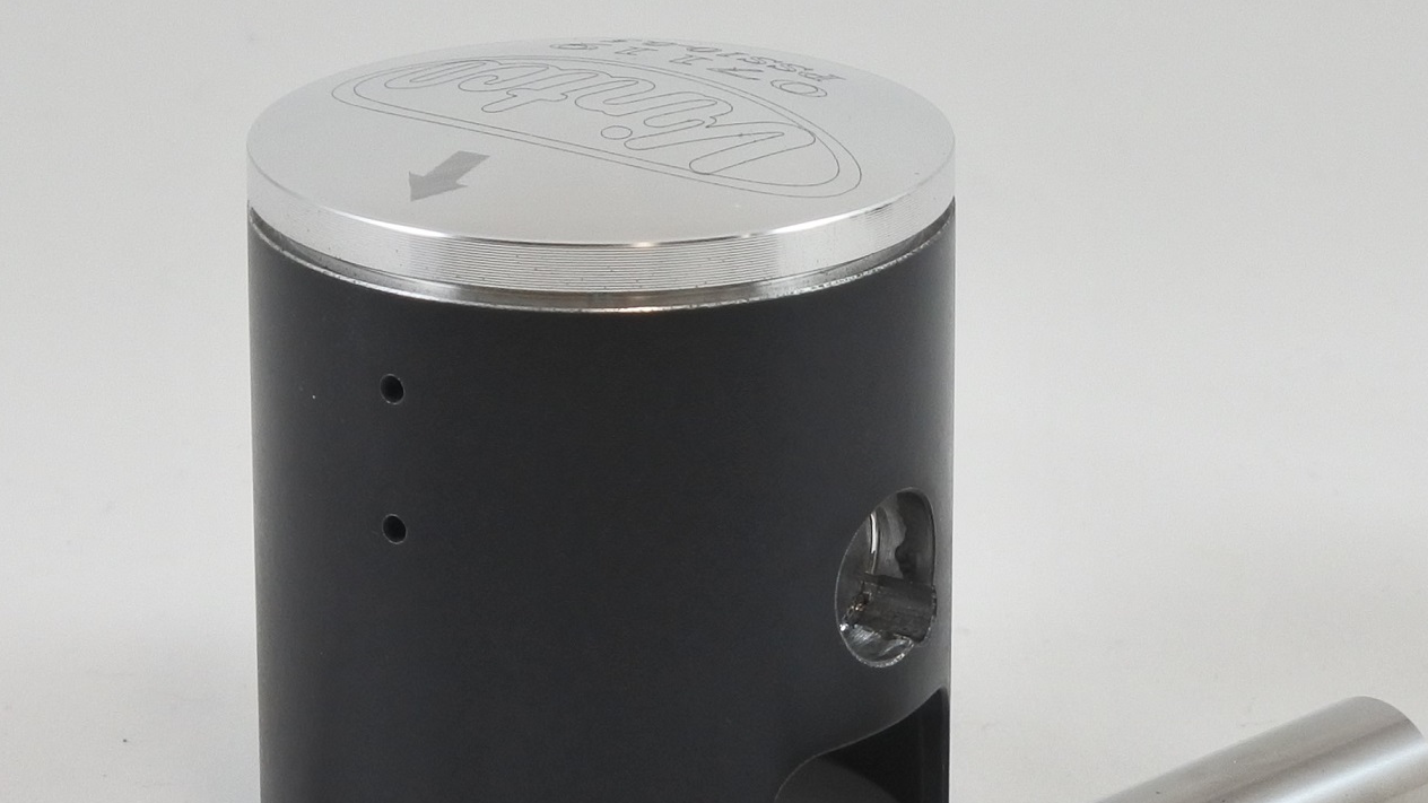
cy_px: 650
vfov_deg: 11.7
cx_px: 492
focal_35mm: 103
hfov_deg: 20.7
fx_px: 3900
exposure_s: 1/125
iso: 400
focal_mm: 22.3
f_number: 4.8
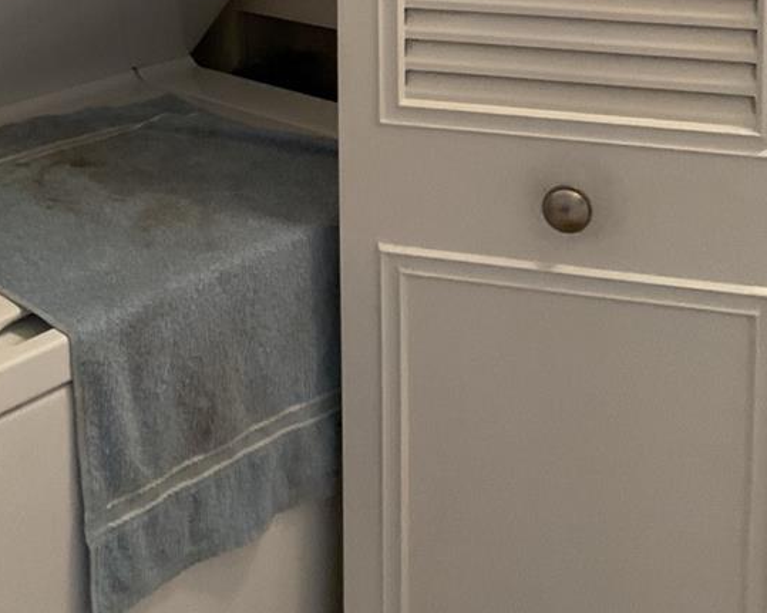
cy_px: -148
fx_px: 1430
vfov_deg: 22.1
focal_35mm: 63
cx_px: 223
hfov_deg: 29.7
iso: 160
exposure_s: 1/60
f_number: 1.8
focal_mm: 3
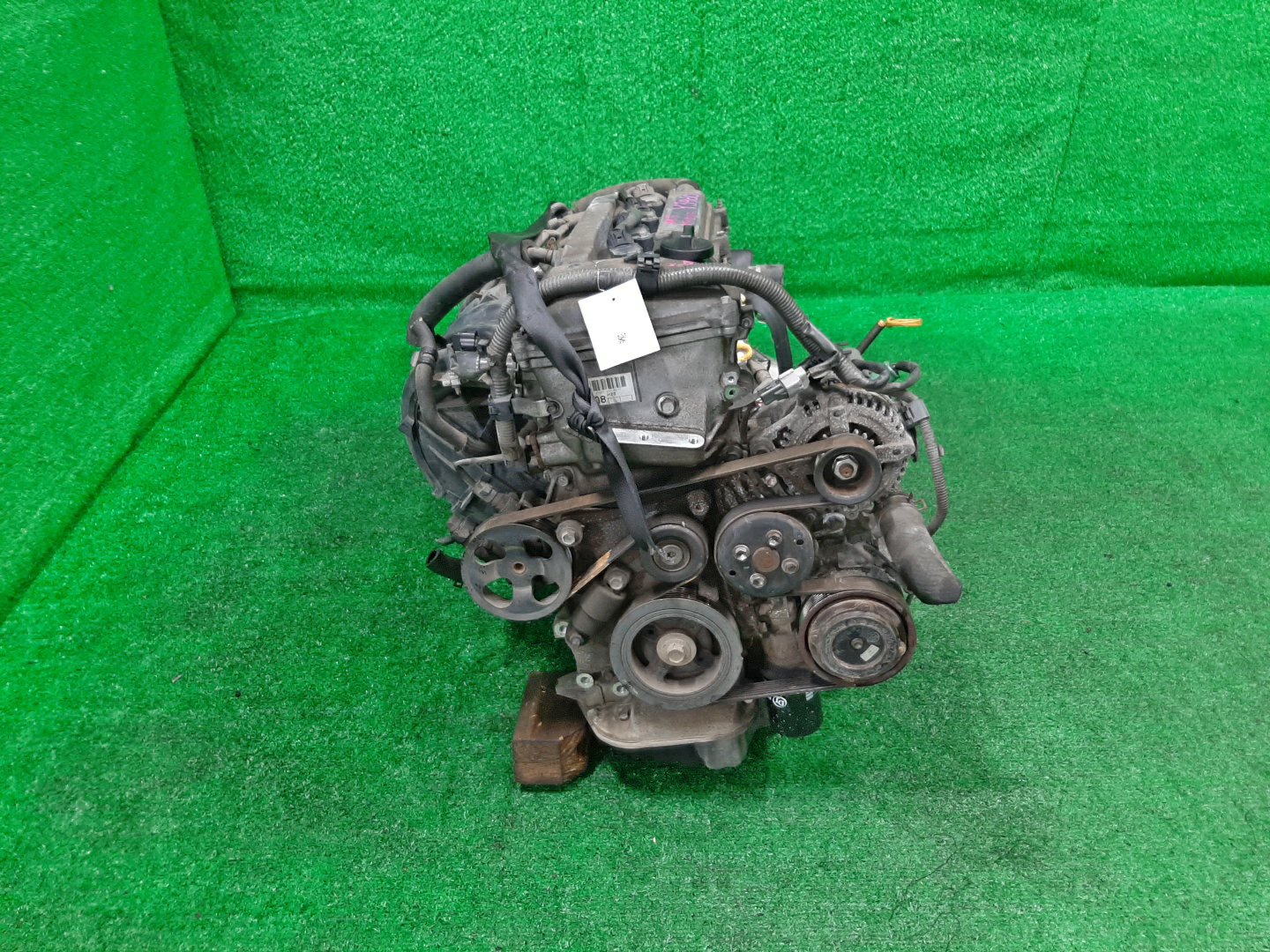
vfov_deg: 53.1
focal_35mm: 26
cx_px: 635
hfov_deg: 67.3
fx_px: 954
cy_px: 476
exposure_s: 1/50
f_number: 1.7
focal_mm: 3.93
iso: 173
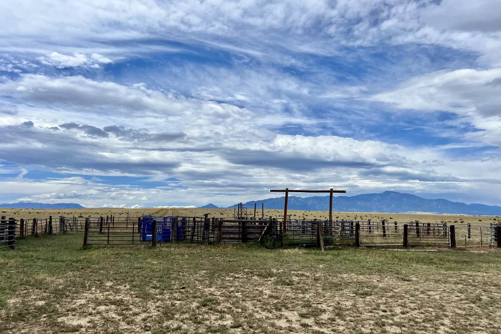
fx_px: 390
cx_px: 258
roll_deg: +0.4
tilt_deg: +8.0
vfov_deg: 46.4
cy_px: 165
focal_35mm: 28
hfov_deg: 65.5
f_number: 1.5
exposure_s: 1/11364
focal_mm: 5.7
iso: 50
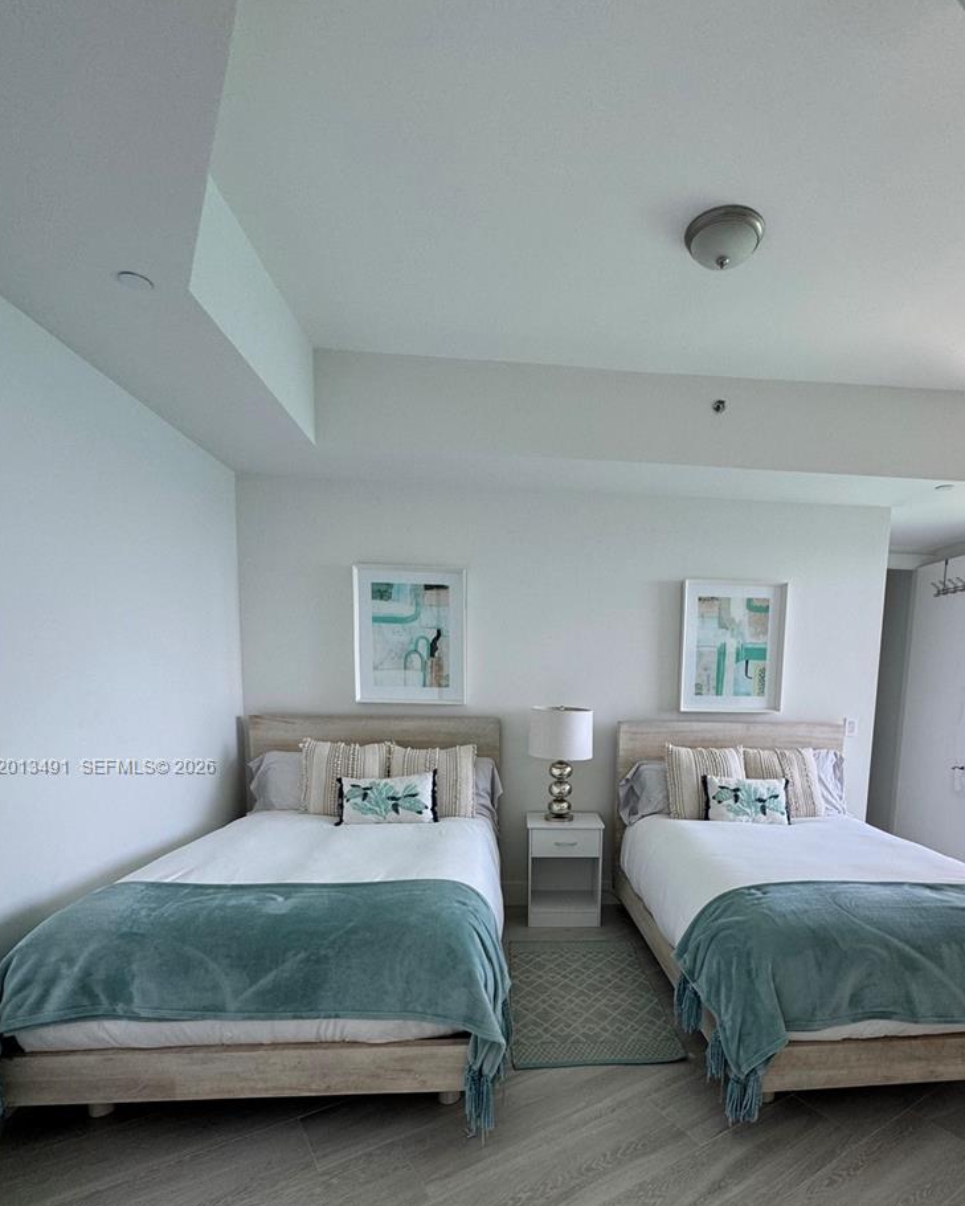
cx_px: 565
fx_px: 642
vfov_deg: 84.4
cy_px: 768
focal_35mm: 18
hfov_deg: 73.2
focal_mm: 2.22
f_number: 2.2
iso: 125
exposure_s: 1/99
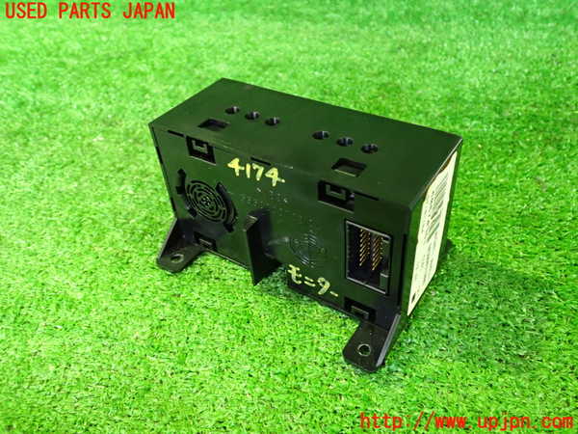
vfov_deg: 46.8
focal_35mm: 30
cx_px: 289
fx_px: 501
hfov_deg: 60.0
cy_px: 217
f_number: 2.3
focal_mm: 5.4
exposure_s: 1/20
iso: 800
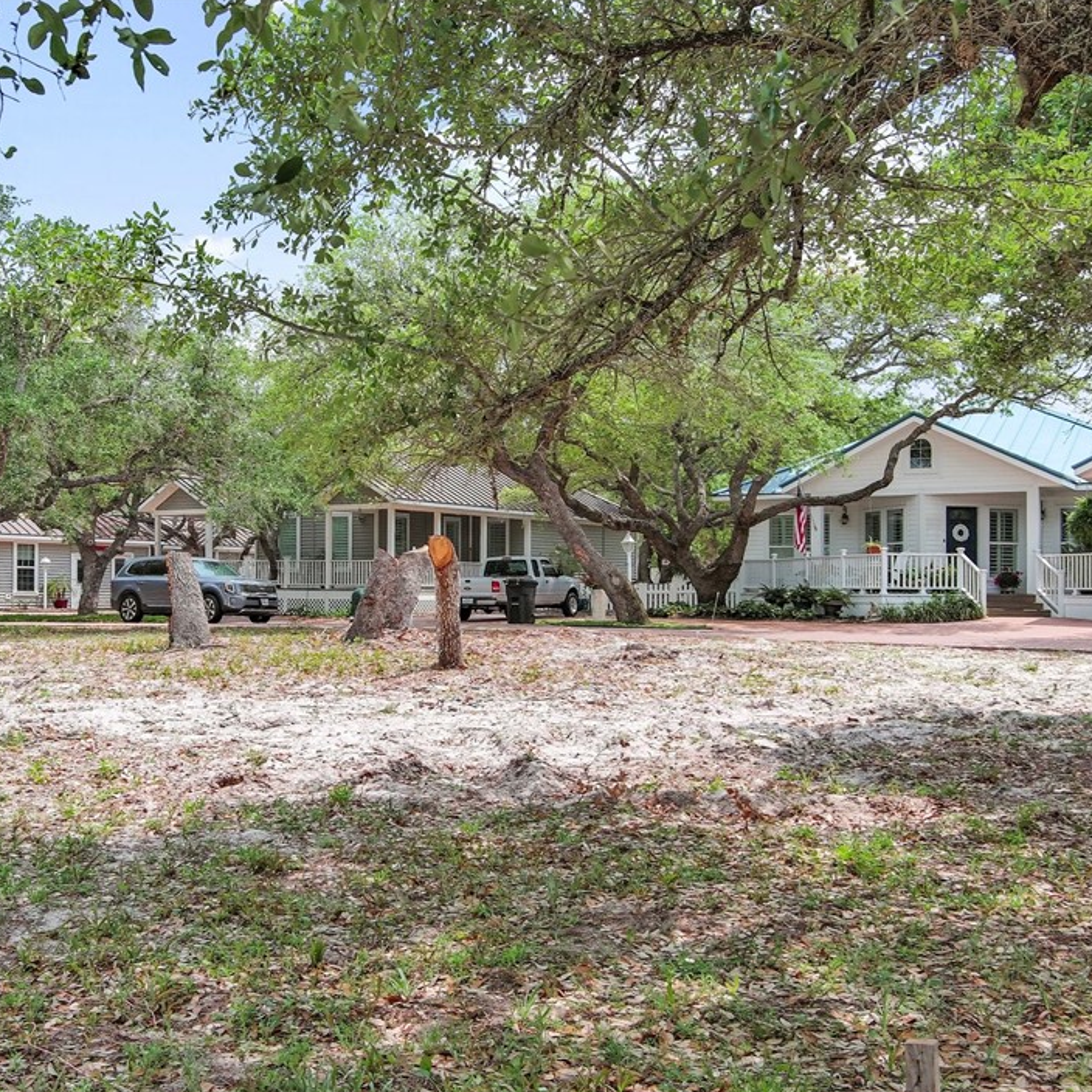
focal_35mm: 38
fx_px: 1356
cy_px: 556
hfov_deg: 43.6
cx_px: 427
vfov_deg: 43.9
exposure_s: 1/40
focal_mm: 10.57
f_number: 2.8
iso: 100
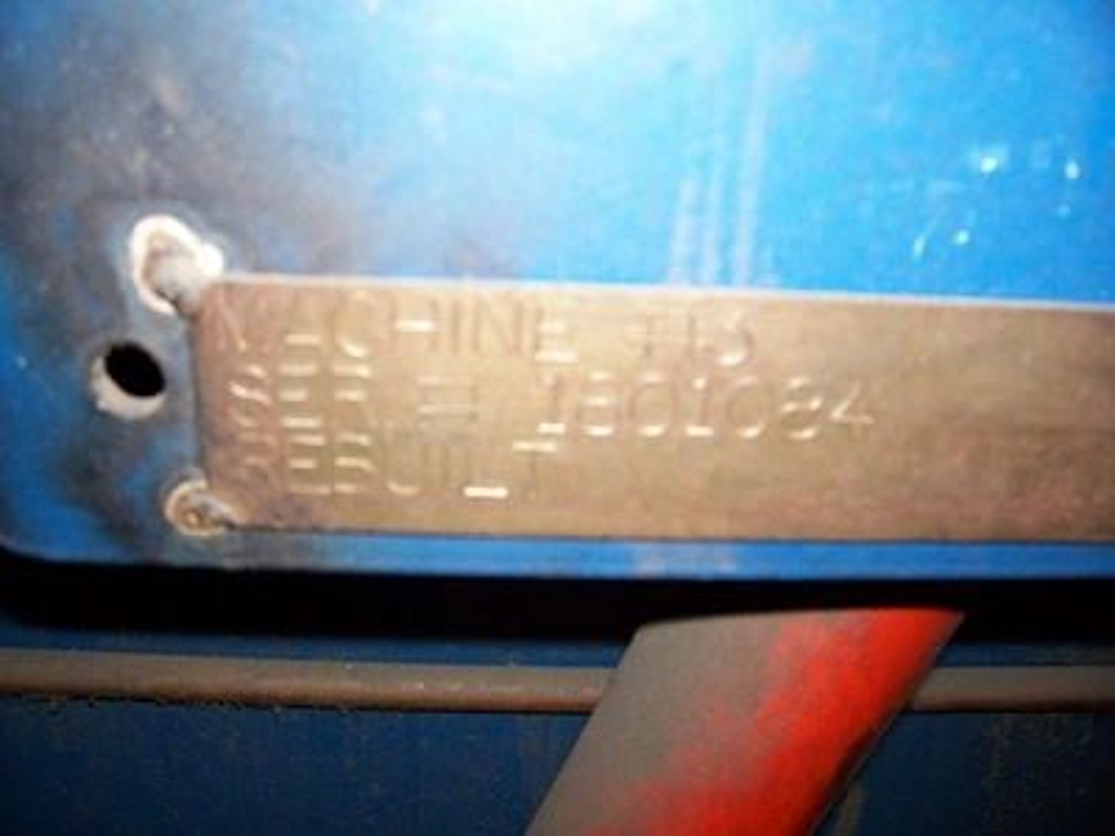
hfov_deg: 54.0
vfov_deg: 41.8
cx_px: 558
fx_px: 1095
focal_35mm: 34
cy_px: 418
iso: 140
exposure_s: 1/112
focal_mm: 5.6
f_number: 2.7
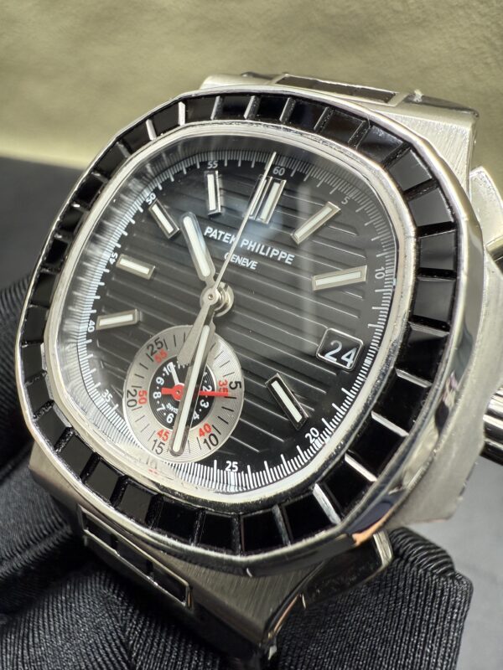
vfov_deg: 71.6
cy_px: 335
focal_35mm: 24
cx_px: 252
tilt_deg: -51.0
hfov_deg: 56.8
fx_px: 465
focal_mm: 2.22
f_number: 2.2
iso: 250
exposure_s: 1/99
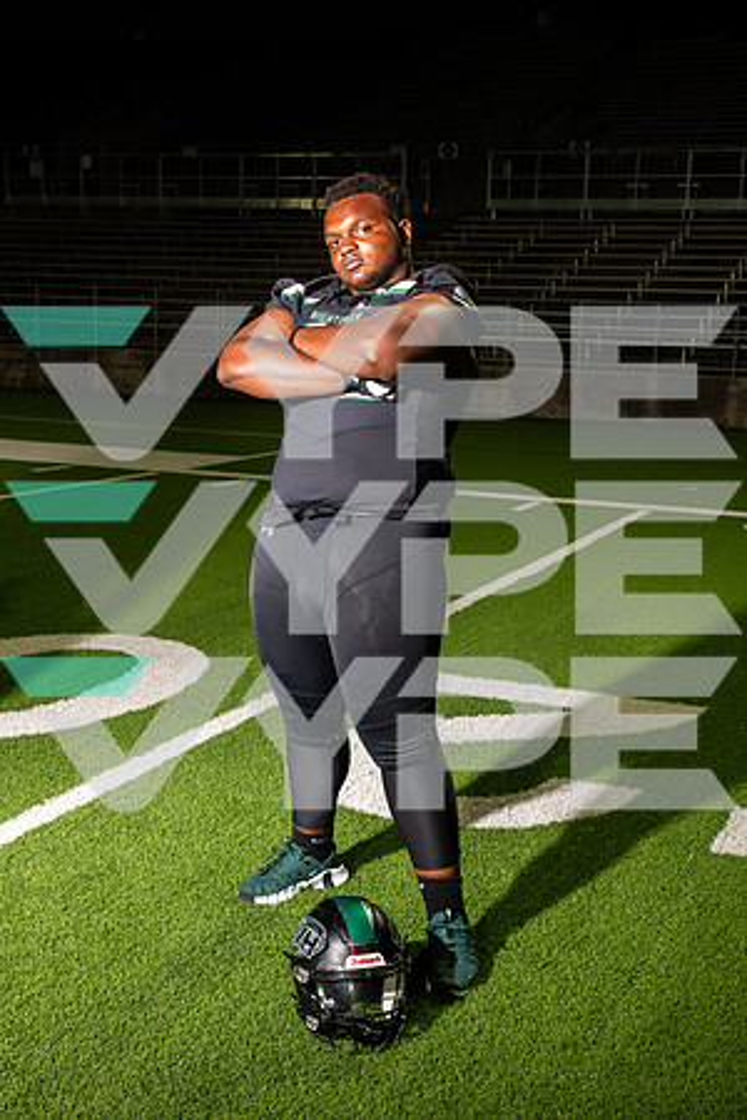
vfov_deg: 41.1
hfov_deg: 28.1
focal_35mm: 48
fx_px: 1494
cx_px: 374
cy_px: 560
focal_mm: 48
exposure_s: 1/400
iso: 1000
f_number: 7.1
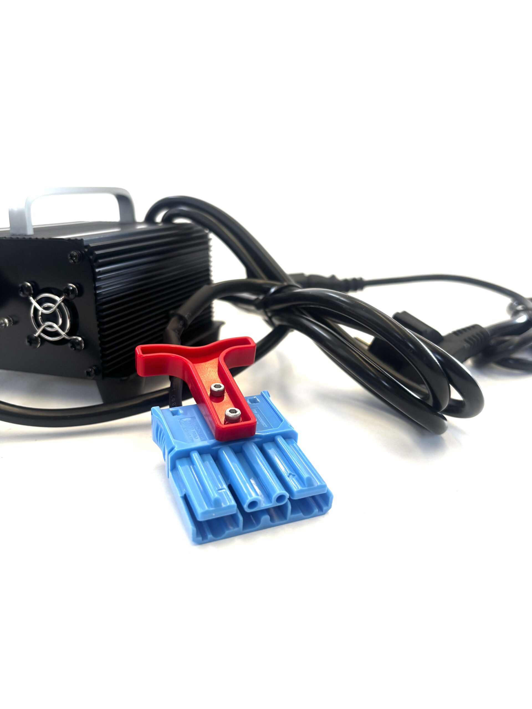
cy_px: 354
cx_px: 266
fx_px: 533
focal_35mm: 26
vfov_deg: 67.3
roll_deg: -0.6
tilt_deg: -16.9
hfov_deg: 53.1
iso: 64
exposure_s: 1/121
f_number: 1.6
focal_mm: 5.96
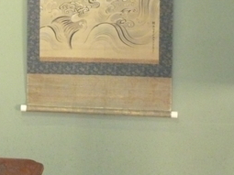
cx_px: -3
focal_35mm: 113
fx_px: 764
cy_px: -27
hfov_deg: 17.0
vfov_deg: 12.8
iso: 640
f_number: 3.3
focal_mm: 6.3
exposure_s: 1/30
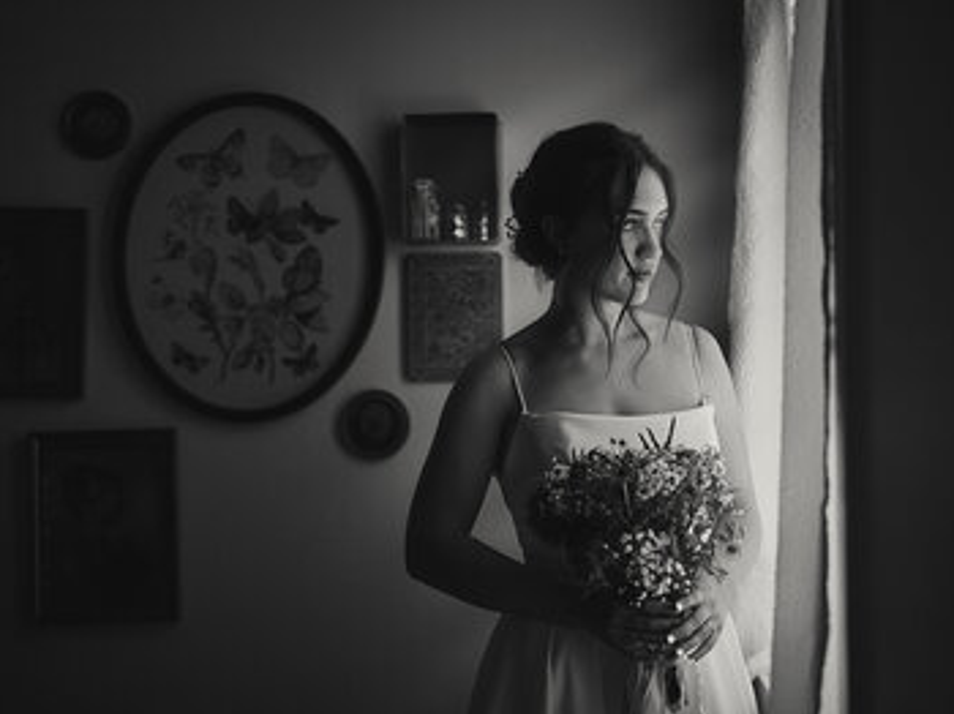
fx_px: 1515
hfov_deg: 34.9
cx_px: 515
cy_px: 361
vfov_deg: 26.5
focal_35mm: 55
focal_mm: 50
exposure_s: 1/8000
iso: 250
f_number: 1.4
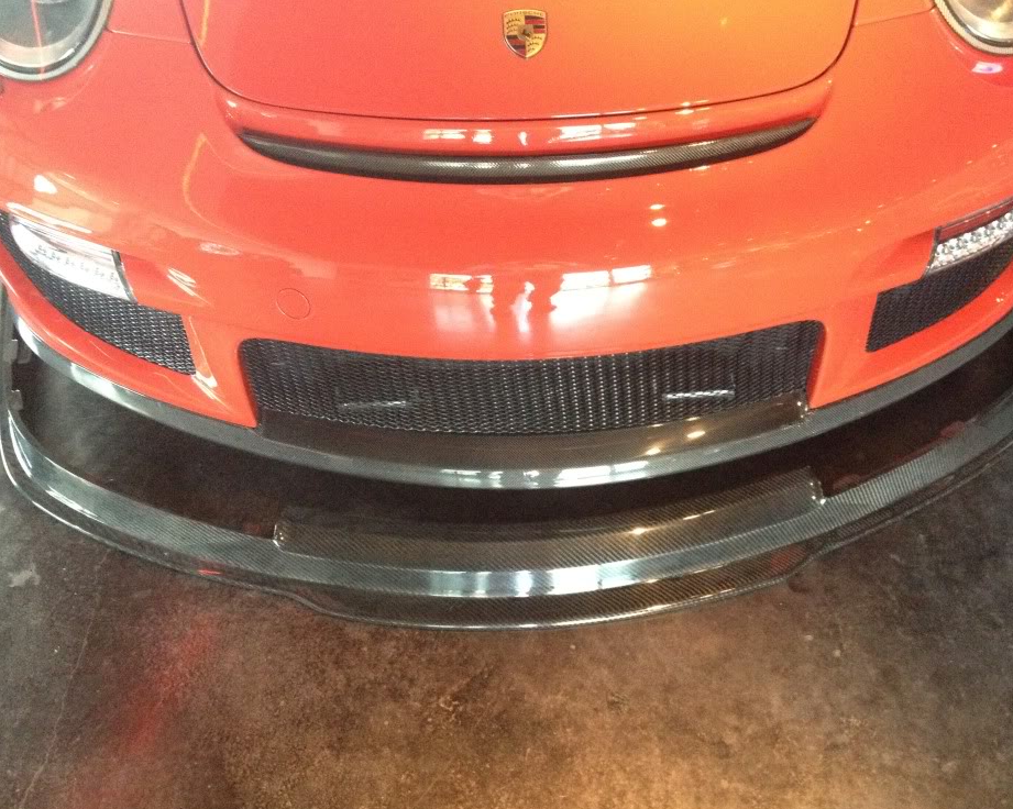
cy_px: 420
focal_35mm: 38
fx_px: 1139
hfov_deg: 47.9
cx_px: 542
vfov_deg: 39.1
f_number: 2.4
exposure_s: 1/15
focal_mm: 4.3
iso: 640
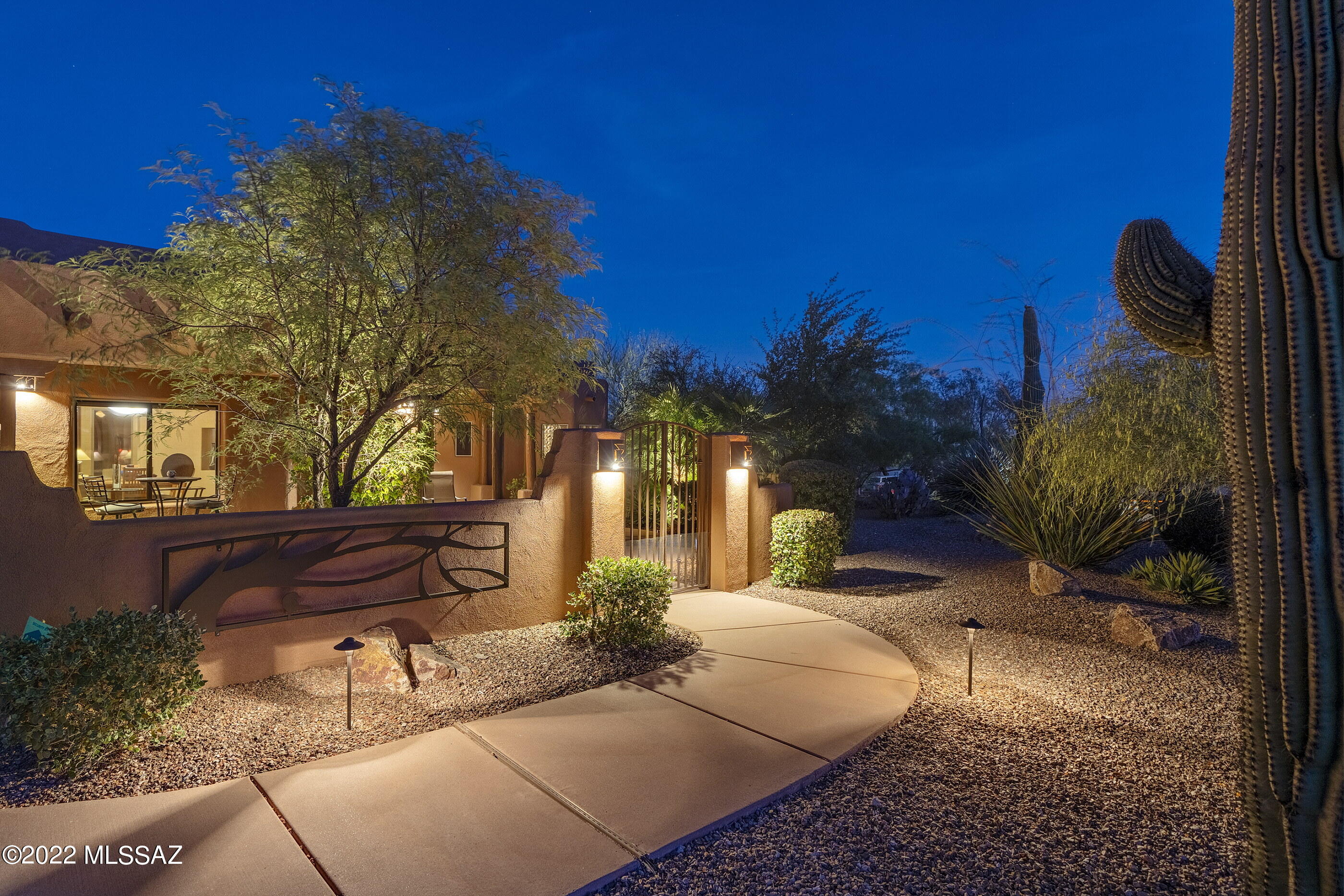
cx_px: 672
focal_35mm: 16
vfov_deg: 73.7
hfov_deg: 96.7
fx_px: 597
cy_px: 448
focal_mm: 16
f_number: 7.1
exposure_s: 2
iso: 200
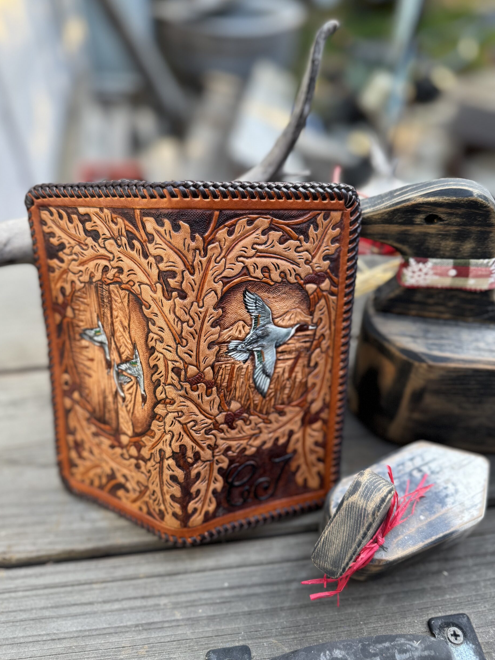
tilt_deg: -45.5
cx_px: 238
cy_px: 327
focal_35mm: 25
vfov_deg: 69.4
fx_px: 477
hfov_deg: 54.9
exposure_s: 1/121
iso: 100
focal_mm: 6.76
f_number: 1.78
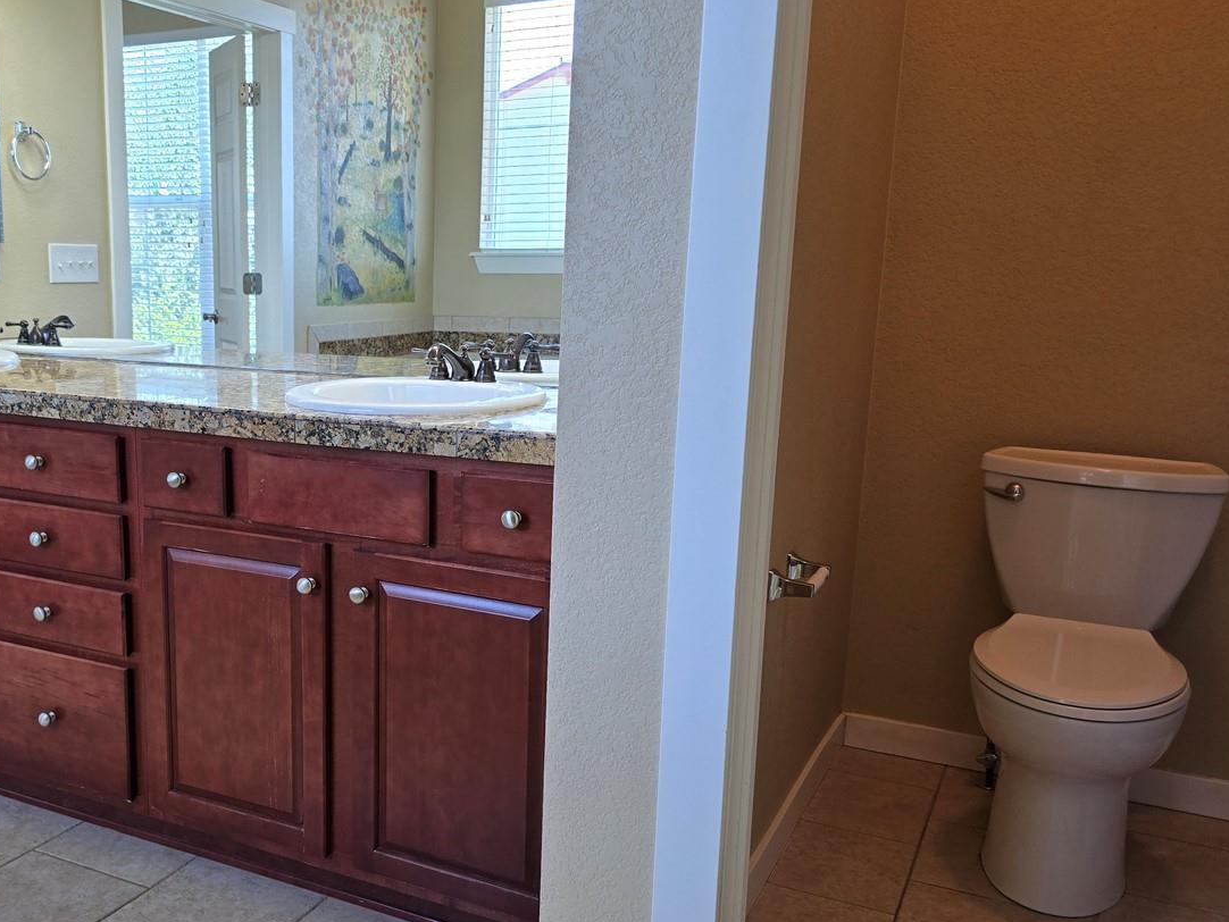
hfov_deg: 52.4
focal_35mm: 34
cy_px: 497
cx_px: 368
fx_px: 1207
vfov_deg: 41.8
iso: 64
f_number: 1.7
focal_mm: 6.3
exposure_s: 1/120
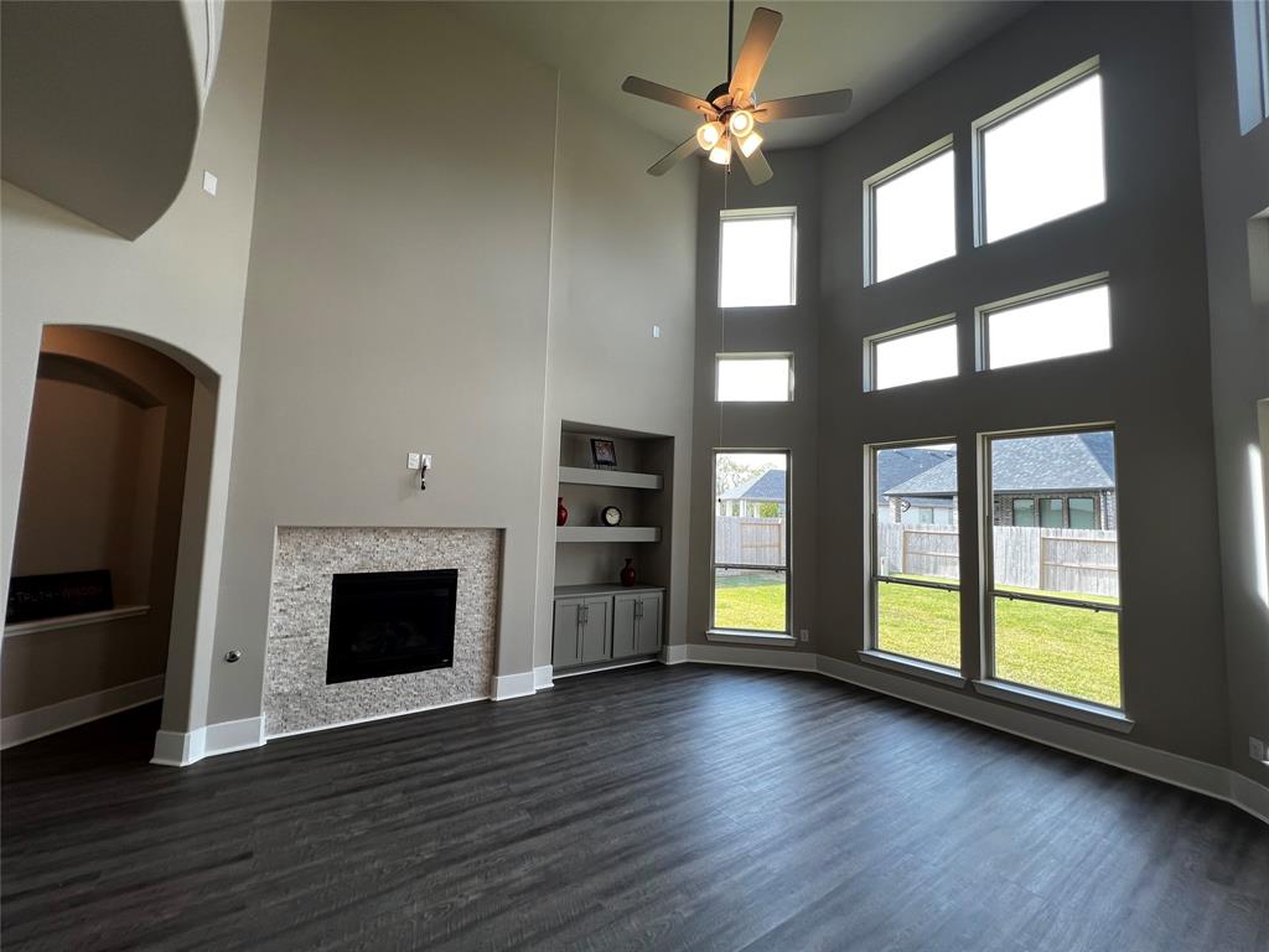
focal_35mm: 13
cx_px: 634
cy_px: 476
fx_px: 477
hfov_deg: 106.2
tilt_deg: +4.9
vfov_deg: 89.9
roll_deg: -1.6
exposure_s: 1/122
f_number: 1.8
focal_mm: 1.57
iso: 50
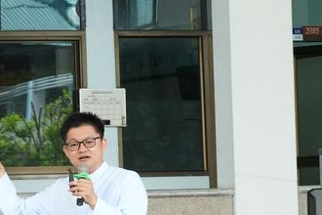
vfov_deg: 3.8
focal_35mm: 358
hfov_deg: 5.7
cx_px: -136
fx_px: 3202
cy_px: 287
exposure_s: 1/125
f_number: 5.6
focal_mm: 70
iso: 1000
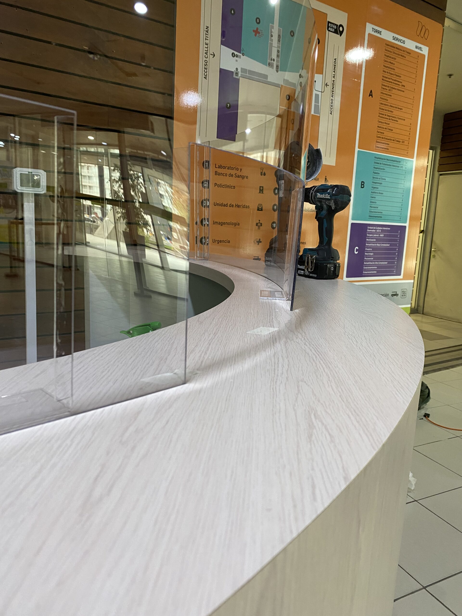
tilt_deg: -9.0
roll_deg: -3.5
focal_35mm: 26
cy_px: 308
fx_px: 463
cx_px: 231
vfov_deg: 67.3
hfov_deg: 53.1
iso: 200
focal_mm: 4.25
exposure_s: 1/50
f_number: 1.8
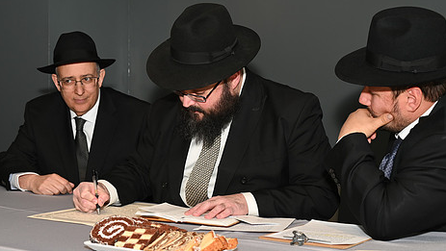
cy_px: 129
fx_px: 698
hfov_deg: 35.4
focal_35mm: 59
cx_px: 222
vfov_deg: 20.4
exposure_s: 1/125
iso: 500
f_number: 5.3
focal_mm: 45
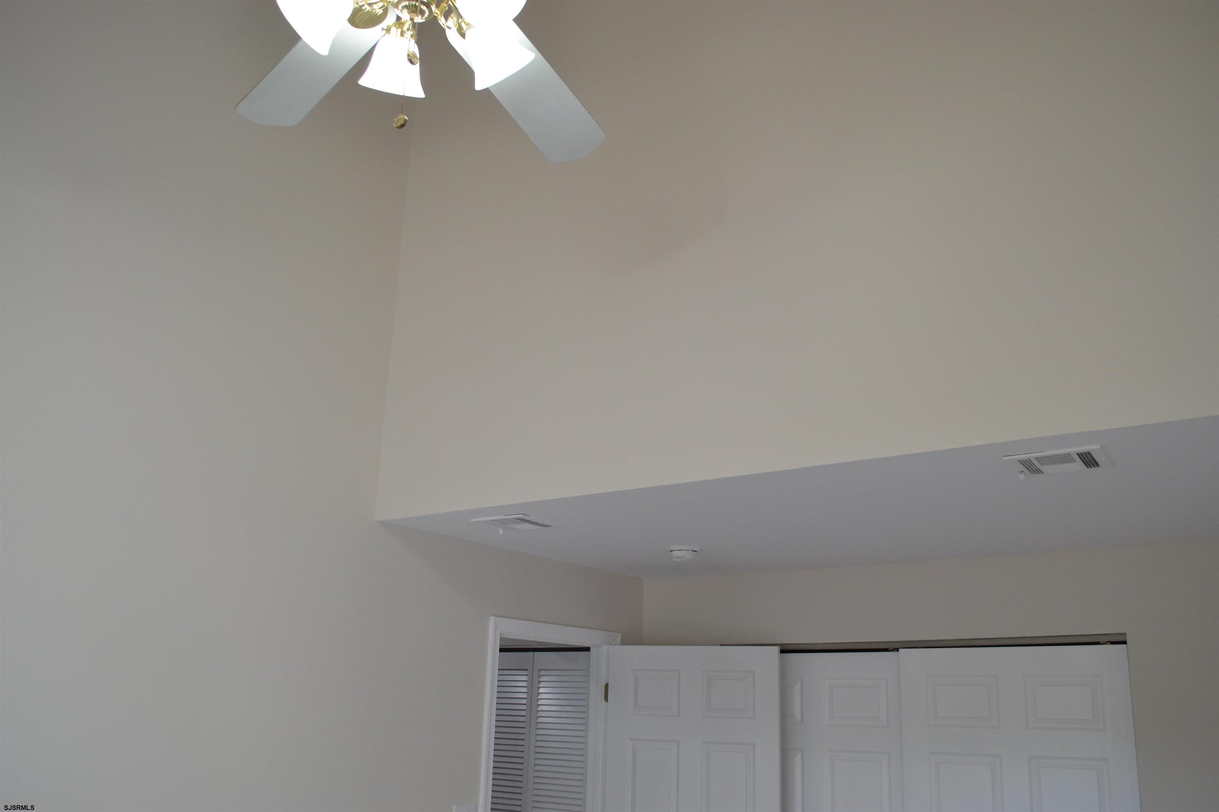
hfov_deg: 67.4
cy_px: 406
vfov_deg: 47.9
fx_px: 914
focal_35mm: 27
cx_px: 610
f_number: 5.6
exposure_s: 1/125
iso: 400
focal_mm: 18
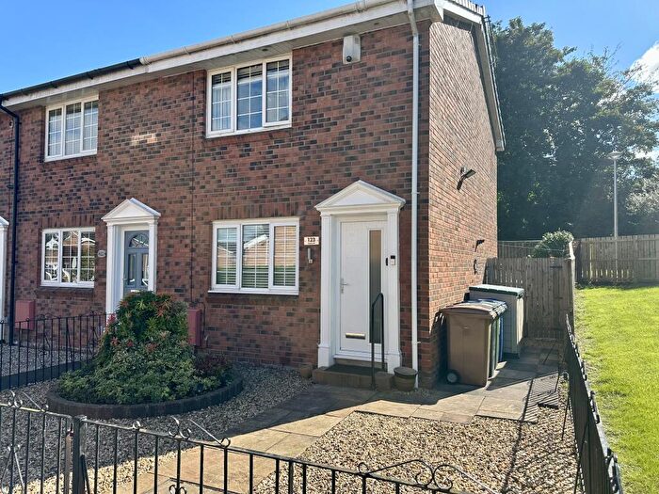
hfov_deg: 71.6
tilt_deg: -0.7
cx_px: 330
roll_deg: -0.7
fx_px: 457
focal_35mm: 24
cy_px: 247
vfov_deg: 56.8
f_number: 1.78
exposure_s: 1/1845
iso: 80
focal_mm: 6.86
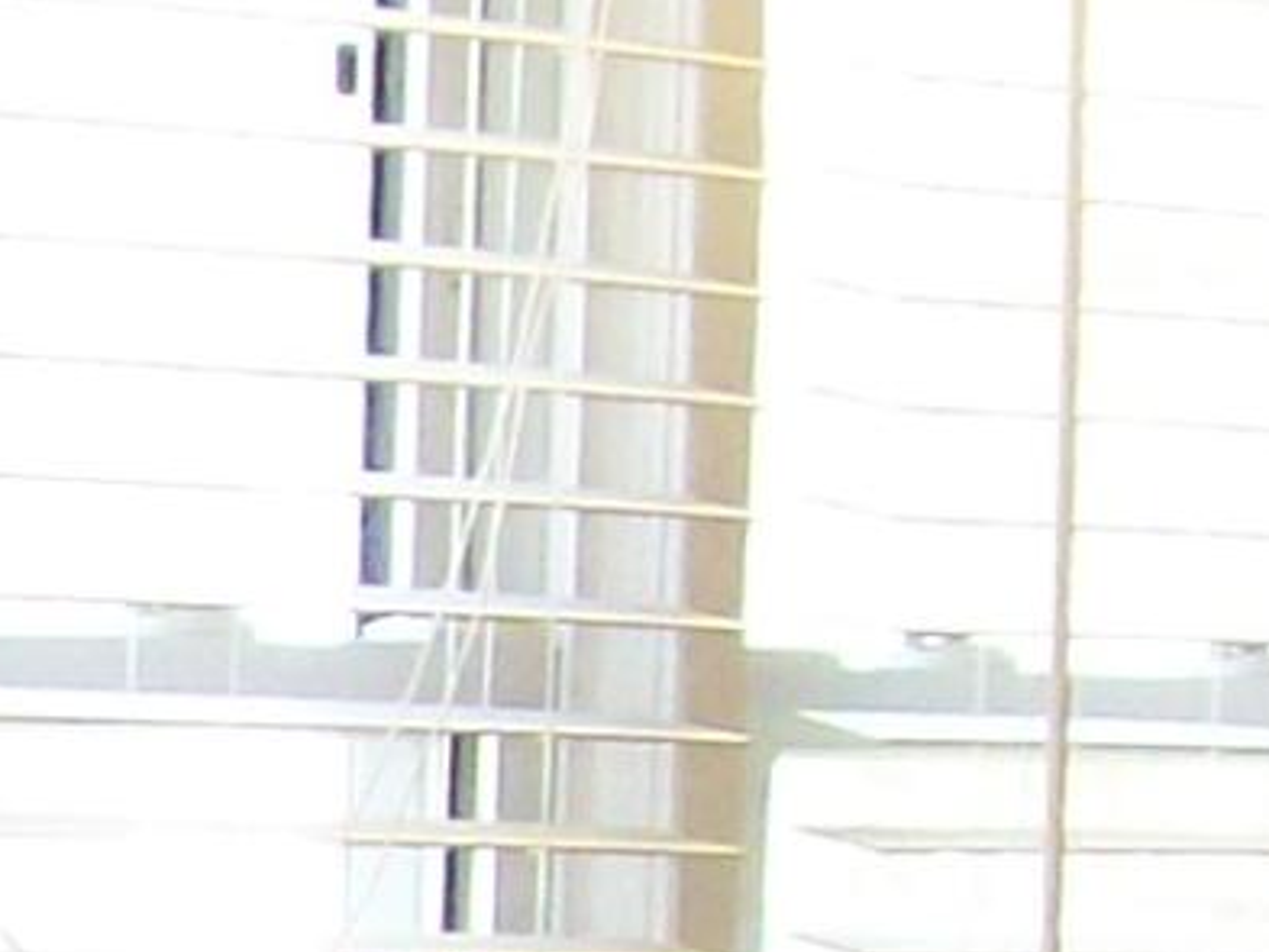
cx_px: -1799
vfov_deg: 5.2
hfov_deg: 6.8
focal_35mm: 275
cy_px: 2359
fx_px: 10084
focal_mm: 6
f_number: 2.7
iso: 140
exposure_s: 1/64
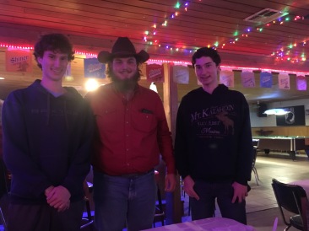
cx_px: 154
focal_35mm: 29
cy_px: 116
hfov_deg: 61.7
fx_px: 259
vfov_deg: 48.2
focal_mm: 4.15
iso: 640
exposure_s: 1/15
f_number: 2.2
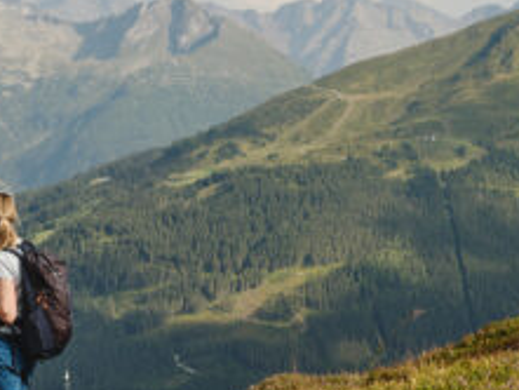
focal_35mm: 131
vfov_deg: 11.3
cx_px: -59
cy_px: 43
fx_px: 1965
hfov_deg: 14.7
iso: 160
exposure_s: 1/500
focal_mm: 35
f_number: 8
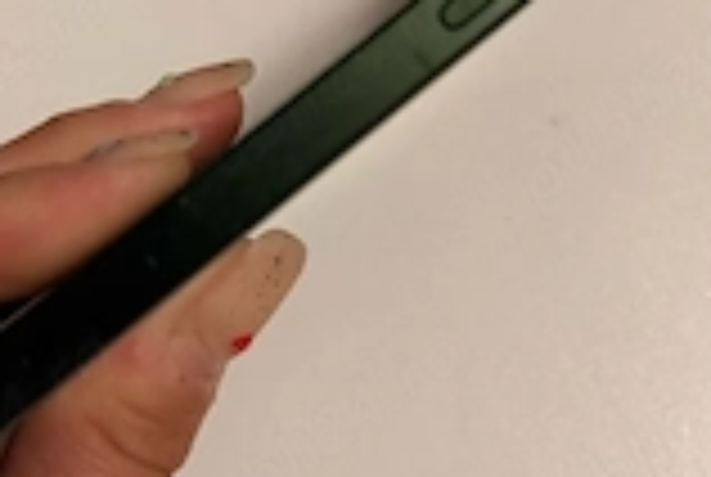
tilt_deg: -71.0
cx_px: 405
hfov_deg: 31.8
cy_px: 148
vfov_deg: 21.6
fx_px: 1247
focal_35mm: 63
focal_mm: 6.76
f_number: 1.78
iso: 320
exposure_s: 1/50
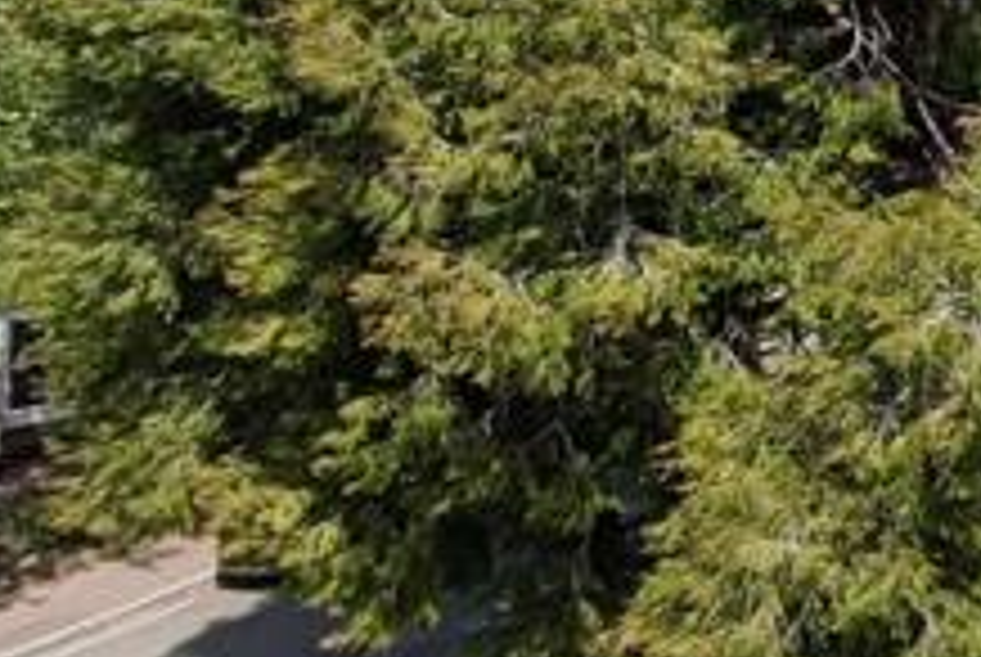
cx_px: 2138
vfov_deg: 16.8
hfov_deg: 16.6
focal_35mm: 78
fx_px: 2128
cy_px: -135
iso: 103
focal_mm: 16
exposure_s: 1/1427
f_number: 2.55
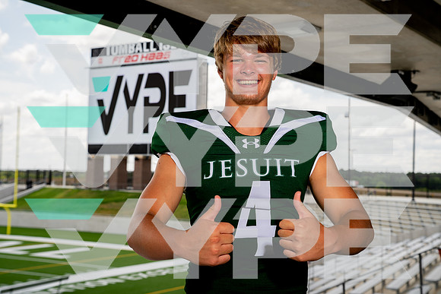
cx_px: 220
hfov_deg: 36.2
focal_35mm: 55
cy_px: 147
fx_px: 674
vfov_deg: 24.6
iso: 100
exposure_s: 1/250
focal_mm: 55
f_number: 6.3
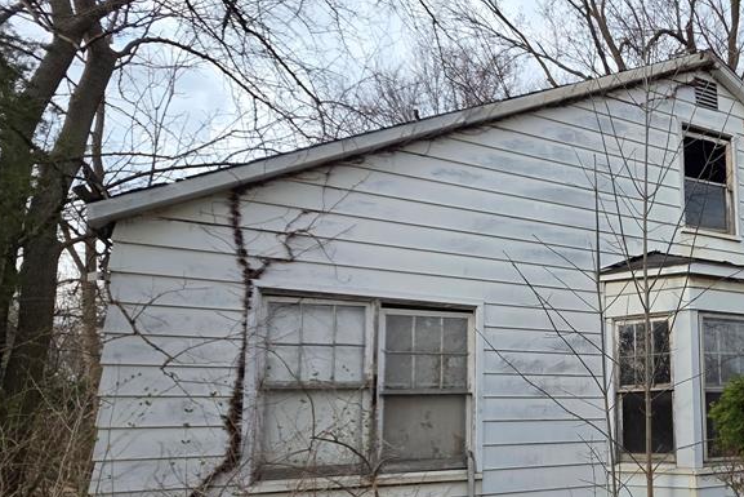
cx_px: 606
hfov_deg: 66.2
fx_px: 496
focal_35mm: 24
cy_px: 368
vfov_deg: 51.1
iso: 40
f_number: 1.9
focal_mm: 2.2
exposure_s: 1/475
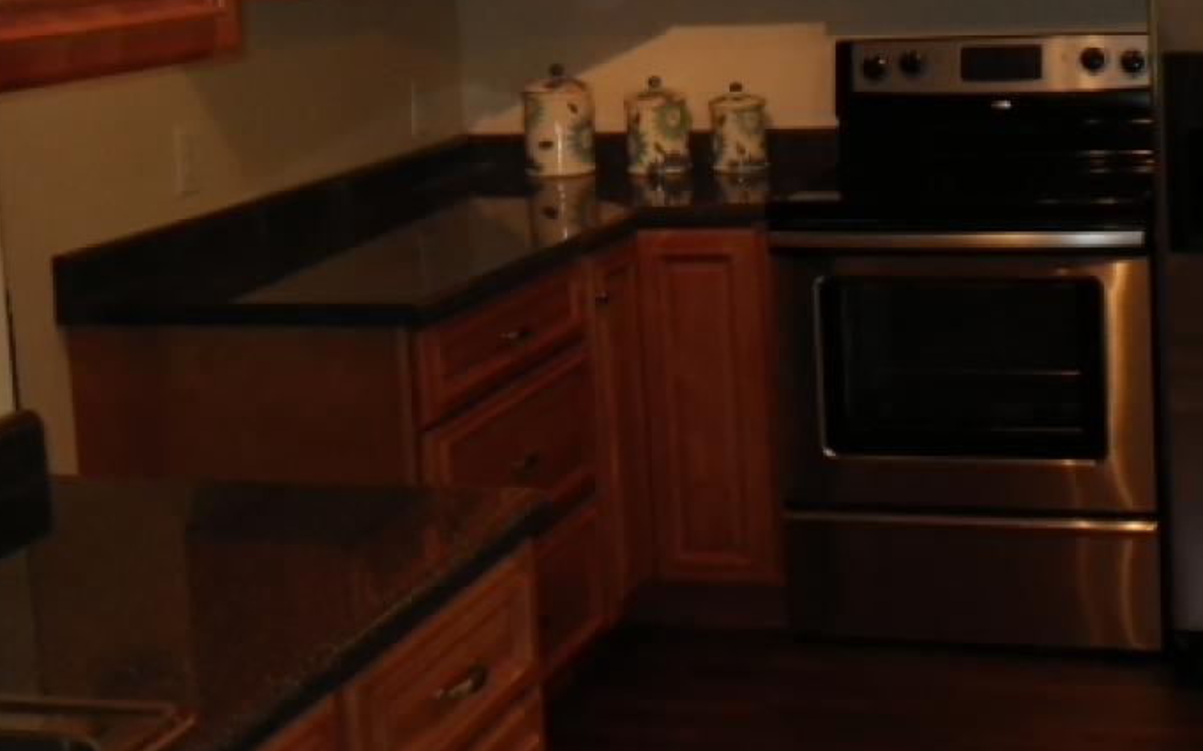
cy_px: 107
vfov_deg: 19.1
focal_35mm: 67
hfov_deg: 30.3
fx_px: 2196
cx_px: 864
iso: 400
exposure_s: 1/60
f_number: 4.2
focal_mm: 7.5
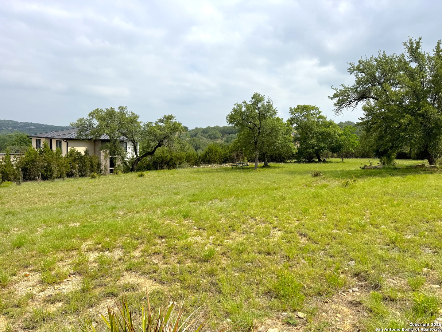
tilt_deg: -6.8
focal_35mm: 24
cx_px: 221
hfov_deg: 71.6
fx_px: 306
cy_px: 166
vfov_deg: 56.8
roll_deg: -1.6
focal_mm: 6.76
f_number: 1.78
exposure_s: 1/7937
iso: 80
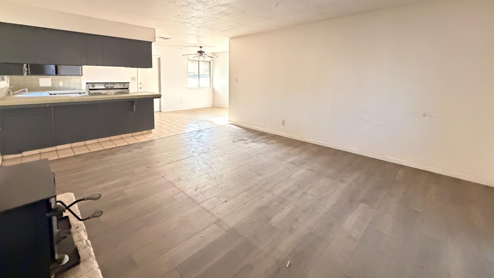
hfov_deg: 99.4
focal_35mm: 16
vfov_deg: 65.4
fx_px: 210
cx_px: 247
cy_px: 94
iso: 1250
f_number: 2.2
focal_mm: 2.22
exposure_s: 1/40
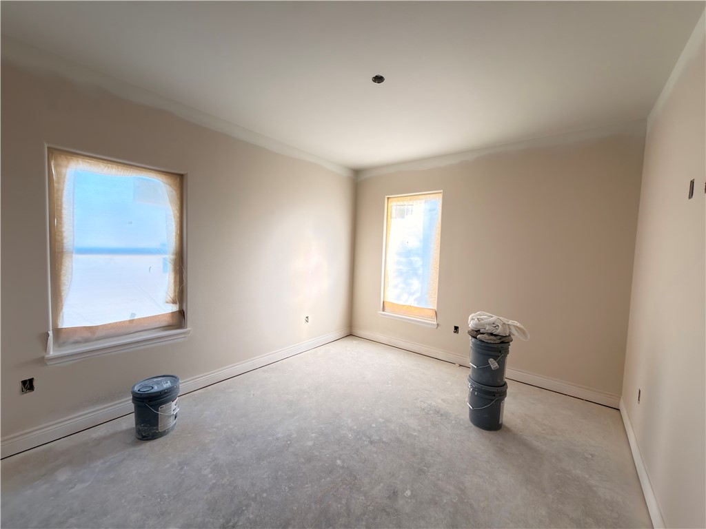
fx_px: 286
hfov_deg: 102.1
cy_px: 264
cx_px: 353
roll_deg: -2.7
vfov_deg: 85.7
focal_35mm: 14
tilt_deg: -3.5
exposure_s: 1/71
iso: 50
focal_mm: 2.22
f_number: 2.2
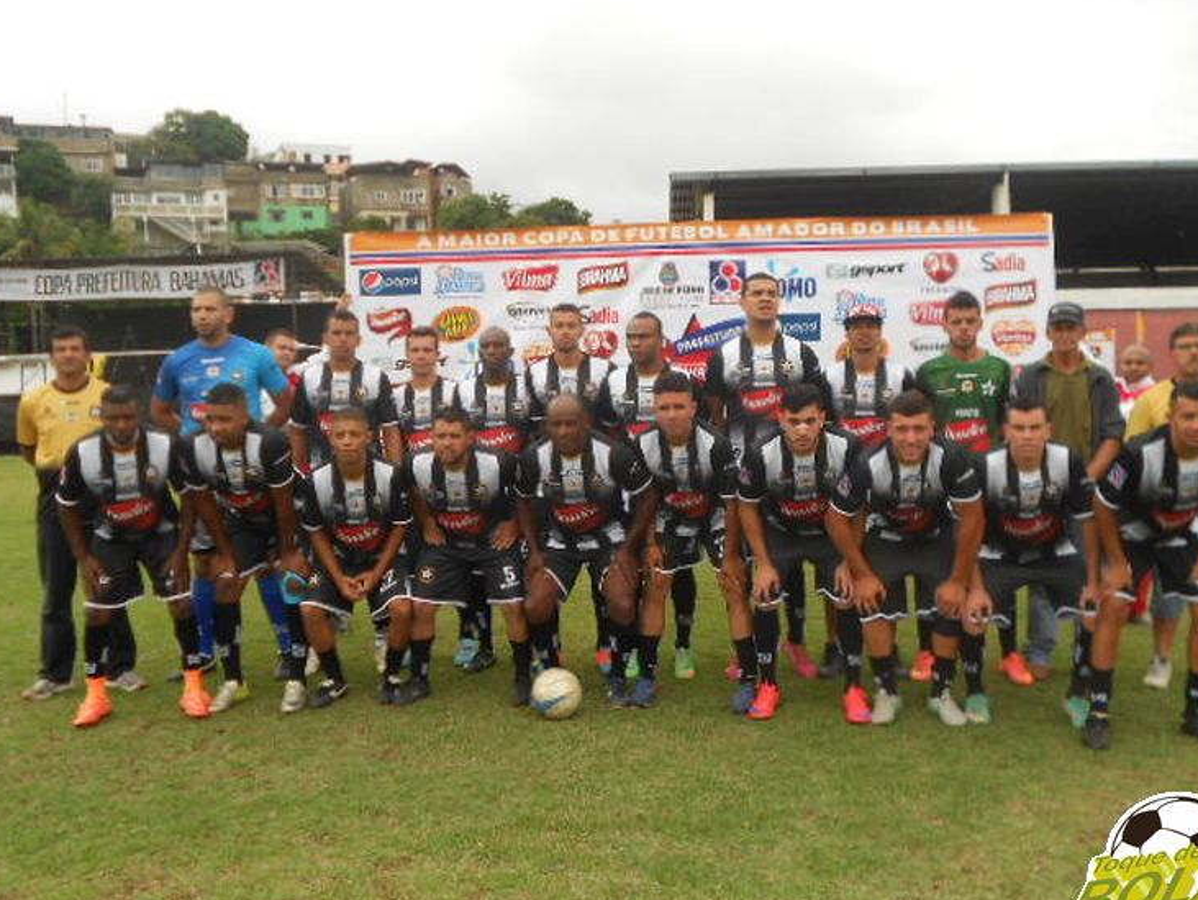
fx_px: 1212
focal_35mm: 35
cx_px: 610
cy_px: 454
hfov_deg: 52.6
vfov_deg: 40.7
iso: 80
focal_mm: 6
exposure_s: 1/320
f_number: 3.6
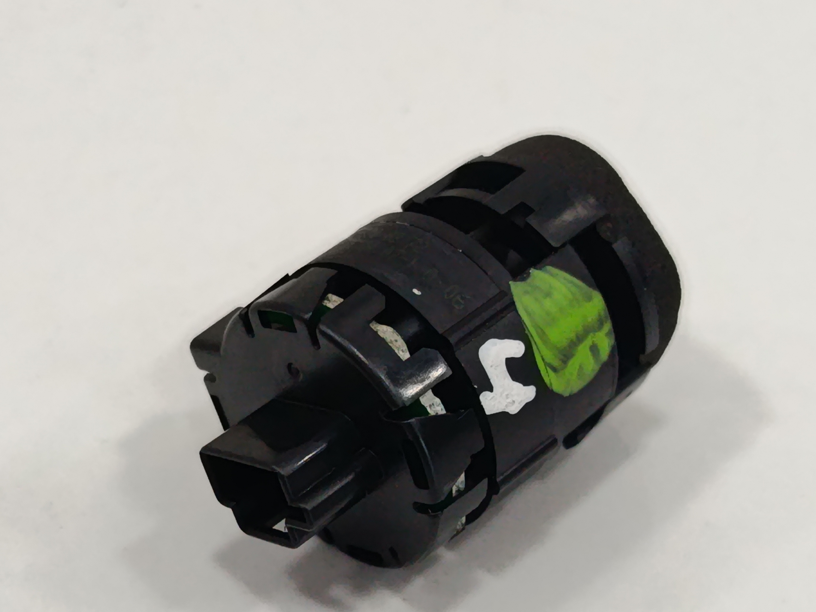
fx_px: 1839
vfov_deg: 18.8
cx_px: 403
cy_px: 427
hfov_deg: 25.0
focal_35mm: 78
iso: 853
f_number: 1.7
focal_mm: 5.24
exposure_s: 1/100
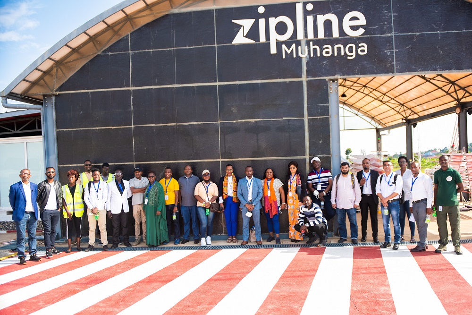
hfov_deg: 69.2
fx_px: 342
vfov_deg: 49.4
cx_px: 245
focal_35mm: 26
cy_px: 171
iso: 160
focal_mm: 24
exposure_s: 1/800
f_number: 3.2
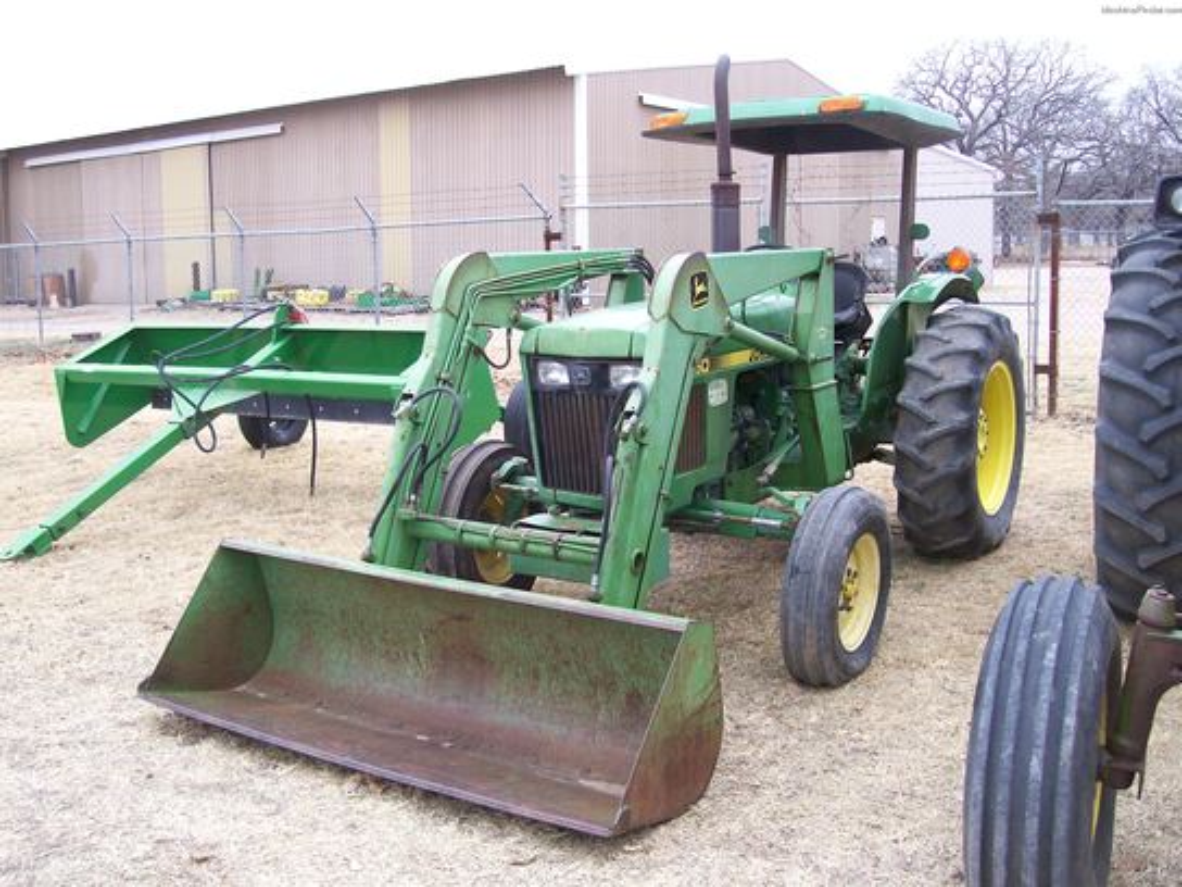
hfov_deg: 51.4
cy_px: 444
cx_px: 591
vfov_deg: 39.7
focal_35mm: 36
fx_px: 1229
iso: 80
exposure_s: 1/112
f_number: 2.7
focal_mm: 6
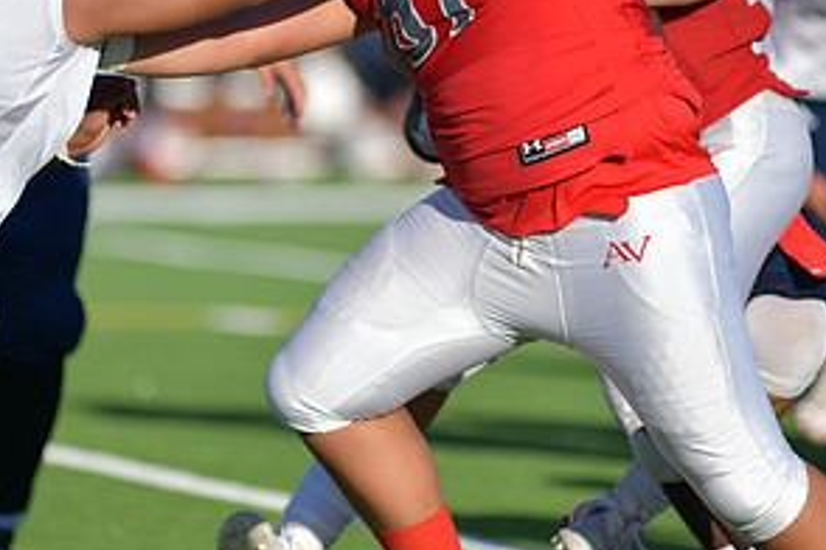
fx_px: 13605
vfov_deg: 2.3
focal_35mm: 593
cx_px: 444
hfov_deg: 3.5
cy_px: 167
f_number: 3.5
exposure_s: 1/2000
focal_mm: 300
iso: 80
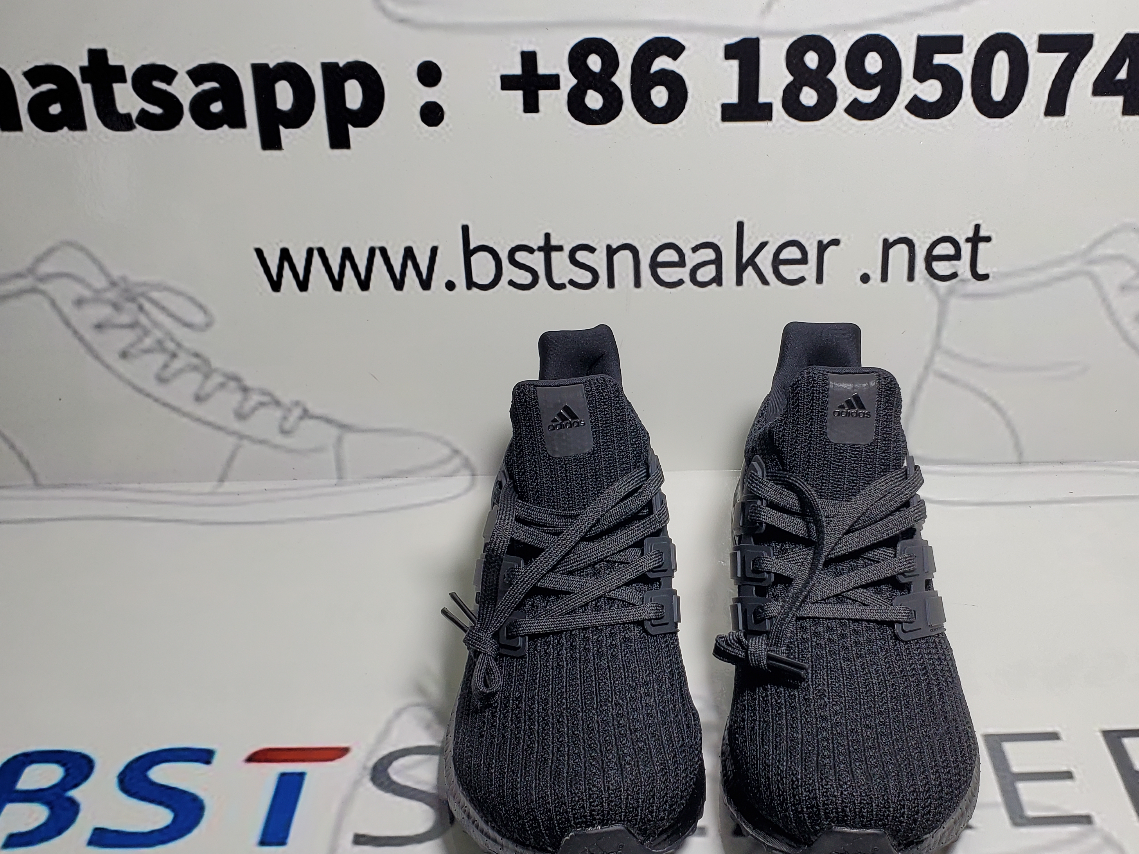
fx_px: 1185
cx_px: 658
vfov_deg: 39.7
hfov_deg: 51.2
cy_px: 436
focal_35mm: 36
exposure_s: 1/276
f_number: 2.4
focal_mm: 4.3
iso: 50
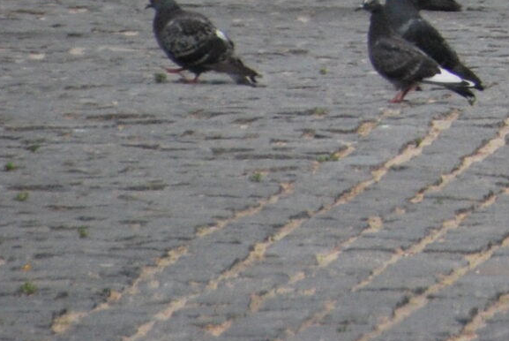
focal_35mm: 1132
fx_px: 16021
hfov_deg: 1.8
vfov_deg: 1.2
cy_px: -410
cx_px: 1007
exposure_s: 1/500
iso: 720
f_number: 6.3
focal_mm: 170
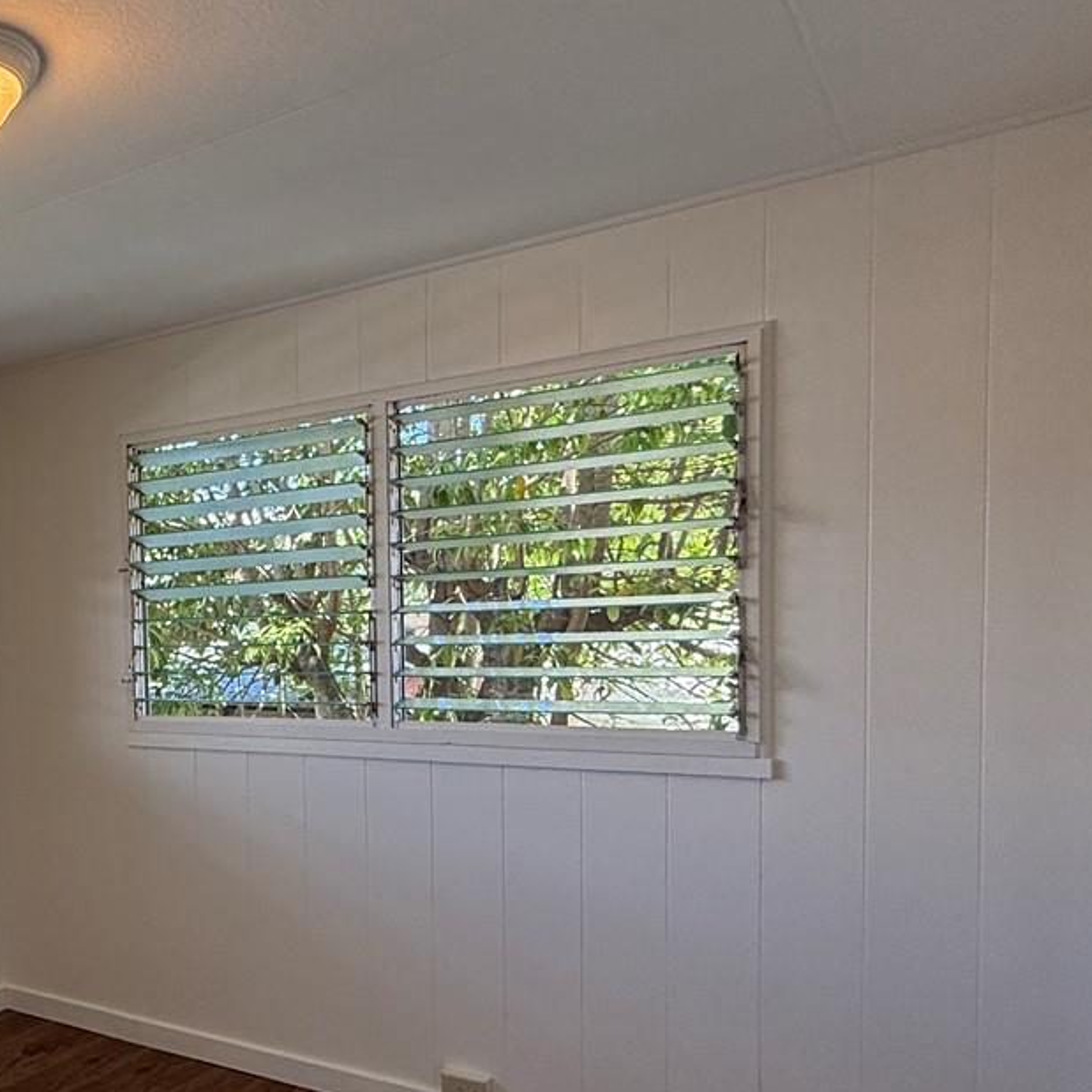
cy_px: 688
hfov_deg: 40.6
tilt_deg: -1.7
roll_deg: +1.8
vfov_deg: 50.5
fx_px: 1142
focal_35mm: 32
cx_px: -125
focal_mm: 2.22
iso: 64
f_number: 2.2
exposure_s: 1/120
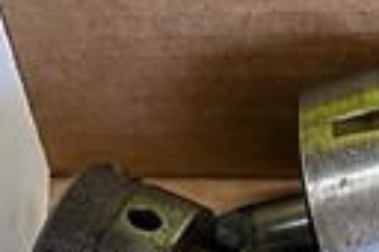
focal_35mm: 216
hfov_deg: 9.3
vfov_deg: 5.3
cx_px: 536
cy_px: 1127
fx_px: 2271
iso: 125
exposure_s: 1/120
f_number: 1.5
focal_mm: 5.7
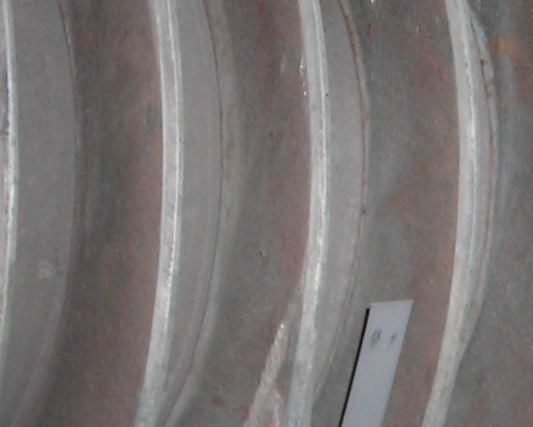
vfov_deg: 9.8
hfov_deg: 12.1
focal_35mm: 157
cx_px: 611
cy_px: 38
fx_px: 2477
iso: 88
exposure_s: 1/60.1
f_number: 3.2
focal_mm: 6.3
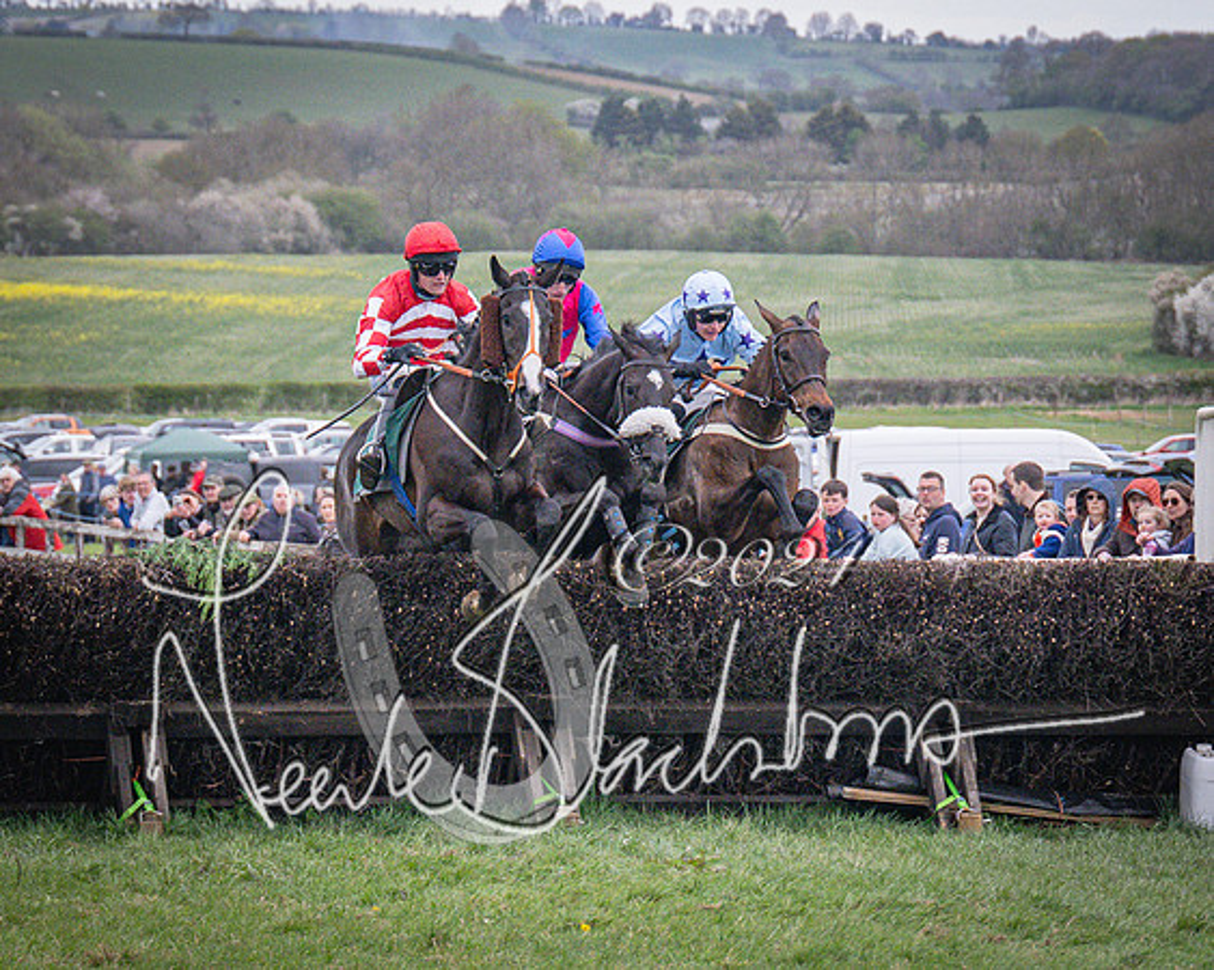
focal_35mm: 264
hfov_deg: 7.3
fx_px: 9482
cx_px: 919
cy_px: 625
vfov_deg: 5.9
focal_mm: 98
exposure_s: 1/1250
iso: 1600
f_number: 5
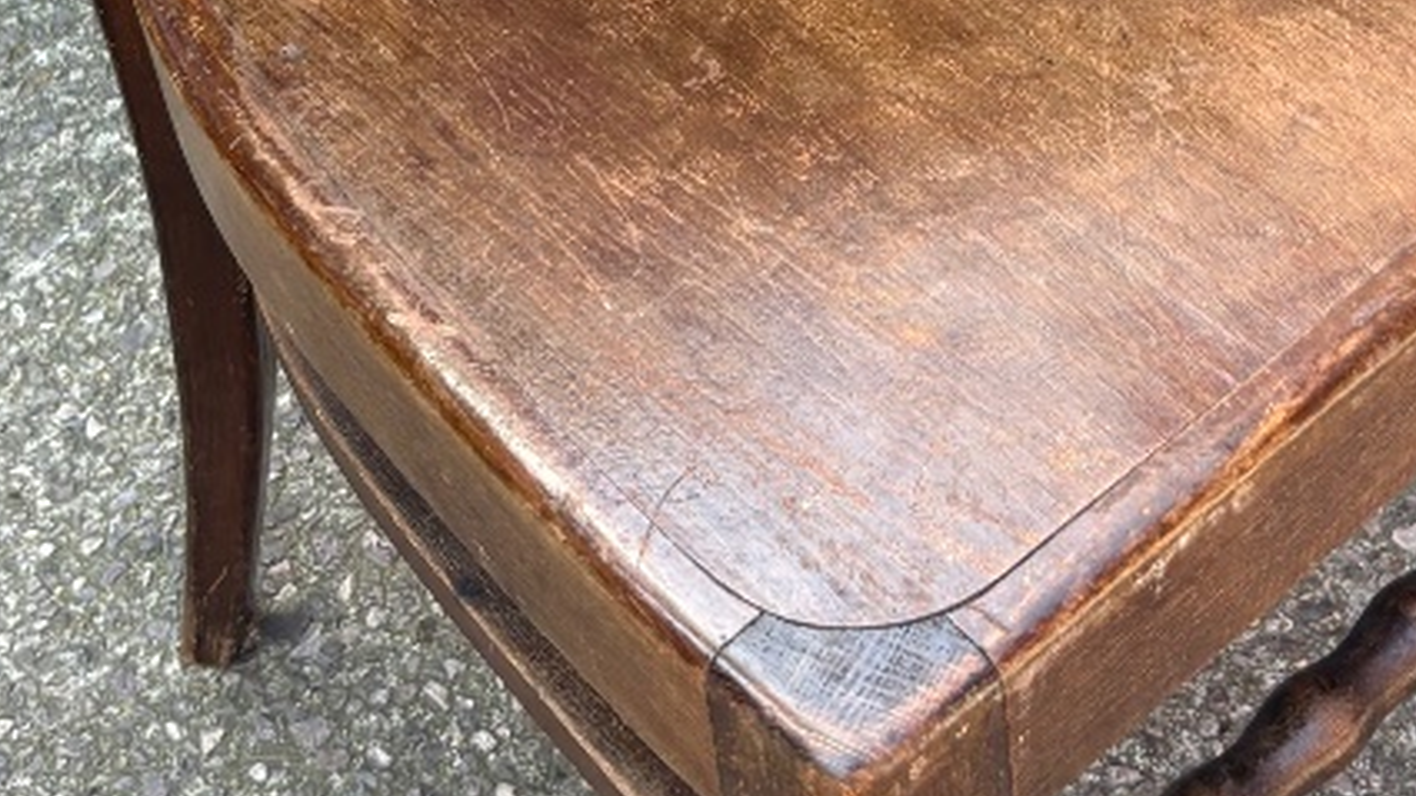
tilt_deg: -40.2
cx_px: 860
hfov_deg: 26.5
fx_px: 3004
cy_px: -303
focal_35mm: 80
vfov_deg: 14.3
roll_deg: +0.2
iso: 40
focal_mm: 5.96
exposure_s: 1/122
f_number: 1.6
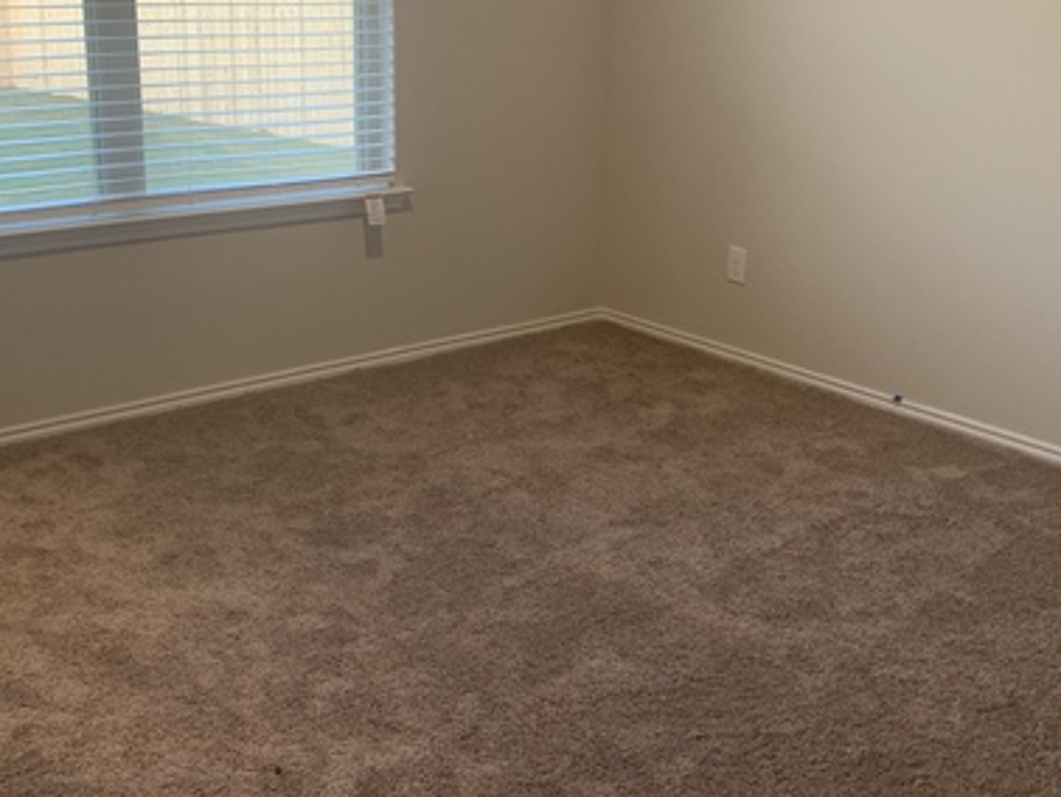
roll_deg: -1.2
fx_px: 1349
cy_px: 267
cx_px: 463
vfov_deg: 32.6
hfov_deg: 42.8
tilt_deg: -13.7
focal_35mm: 44
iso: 100
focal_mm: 4.25
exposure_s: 1/60
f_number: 1.8
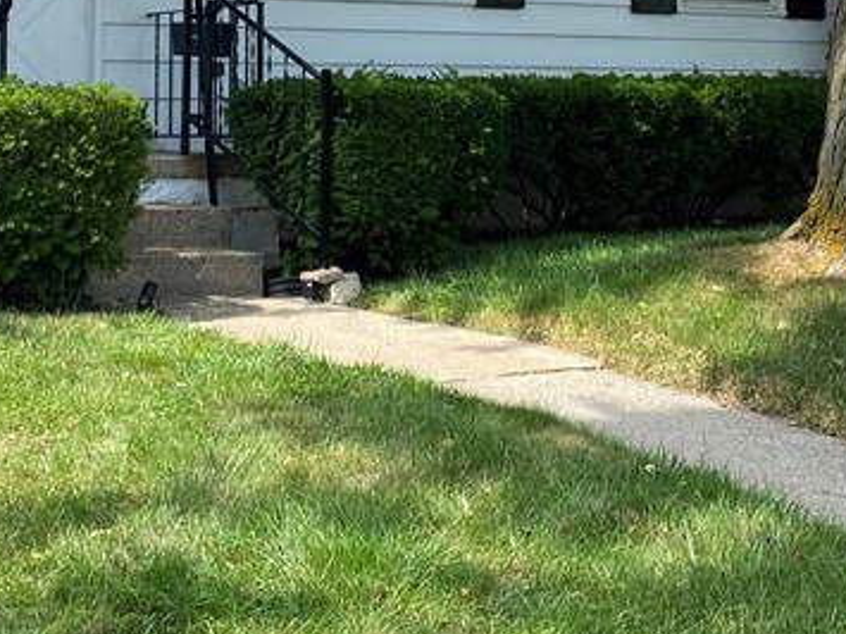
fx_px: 1832
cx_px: 269
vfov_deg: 19.1
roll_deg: -0.2
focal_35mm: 75
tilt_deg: +3.9
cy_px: 2
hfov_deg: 25.8
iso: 32
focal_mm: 4.25
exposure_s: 1/1072
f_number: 1.8
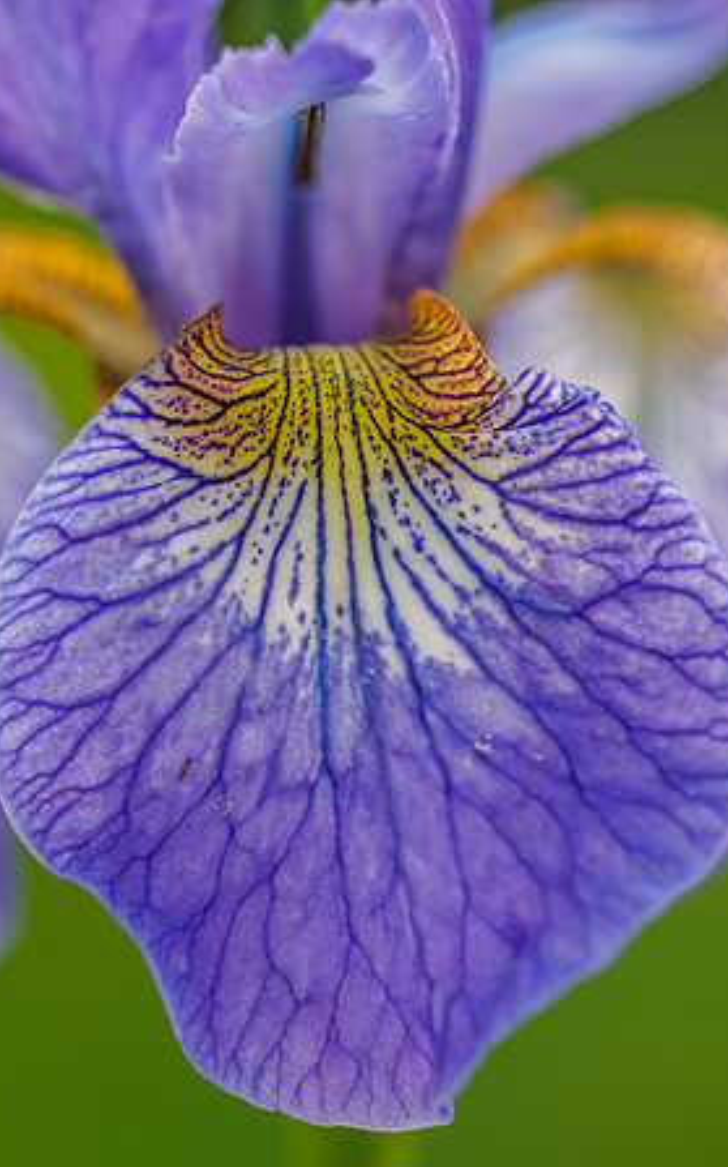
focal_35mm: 171
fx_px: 5434
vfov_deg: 12.3
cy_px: 585
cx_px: 359
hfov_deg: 7.7
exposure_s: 1/200
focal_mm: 60
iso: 200
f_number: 2.8
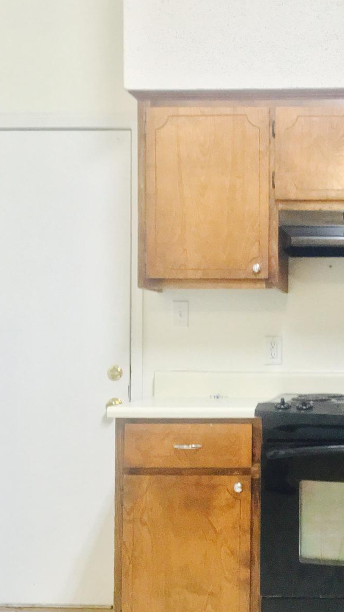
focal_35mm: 54
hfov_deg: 21.4
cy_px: 342
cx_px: 353
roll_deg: +1.0
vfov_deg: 38.4
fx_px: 876
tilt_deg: +1.2
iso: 200
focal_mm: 4.15
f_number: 2.2
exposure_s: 1/24
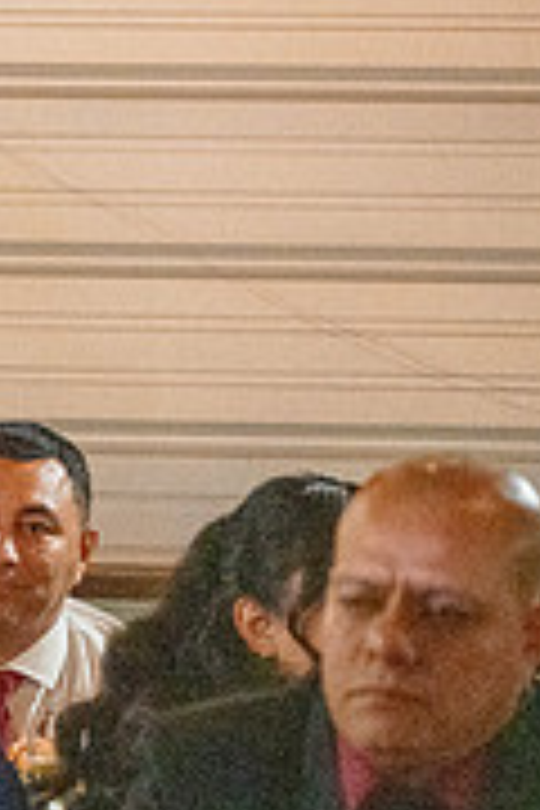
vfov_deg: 5.3
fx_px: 8707
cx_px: -608
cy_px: 358
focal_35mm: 387
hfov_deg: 3.5
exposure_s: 1/160
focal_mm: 120
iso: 6400
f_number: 4
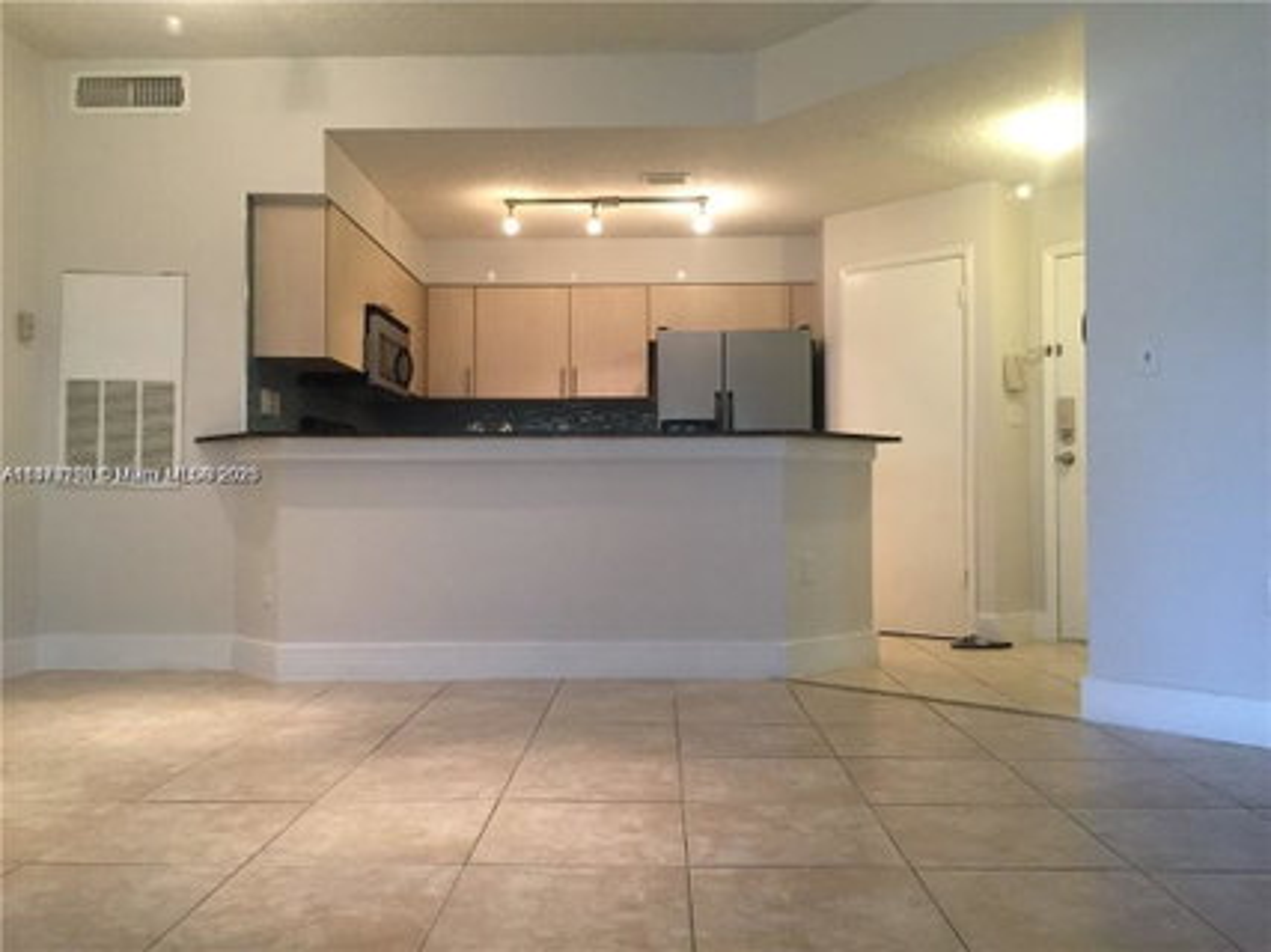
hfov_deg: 61.7
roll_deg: -0.8
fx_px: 1064
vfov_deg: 48.2
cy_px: 476
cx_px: 636
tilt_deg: +1.3
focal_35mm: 29
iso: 200
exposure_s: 1/30
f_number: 2.2
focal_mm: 4.15
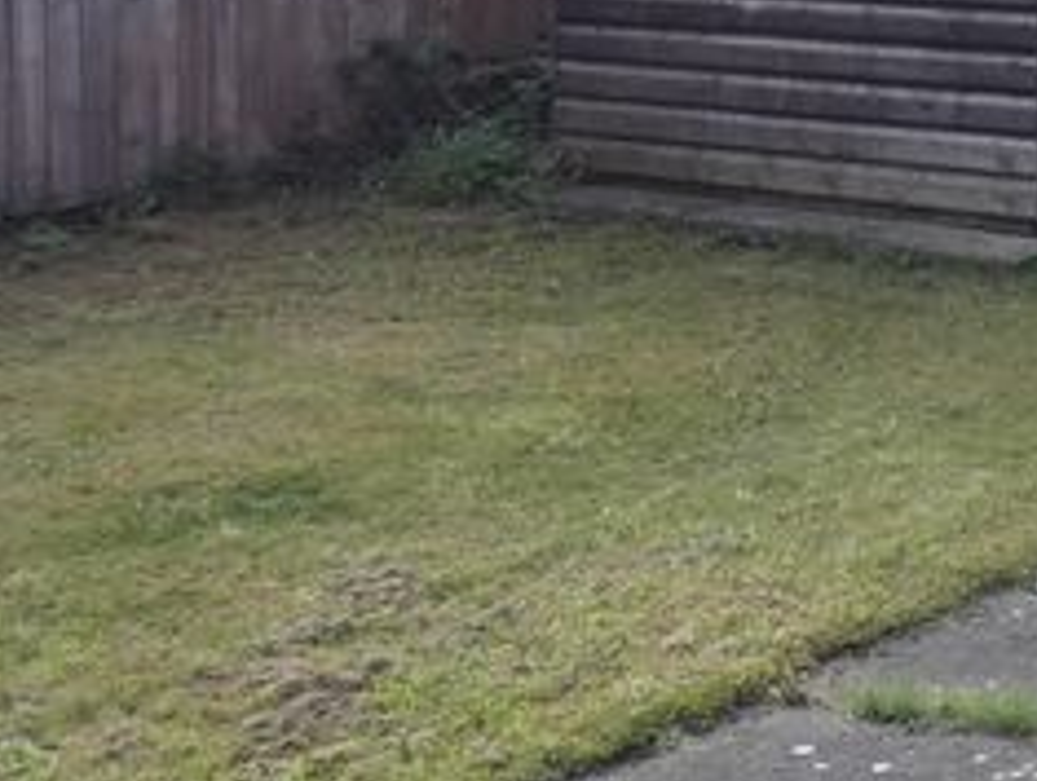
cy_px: -101
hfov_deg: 19.9
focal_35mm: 87
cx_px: 1478
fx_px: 2610
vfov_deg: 16.5
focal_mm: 3.6
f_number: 2.8
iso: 80
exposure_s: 1/400
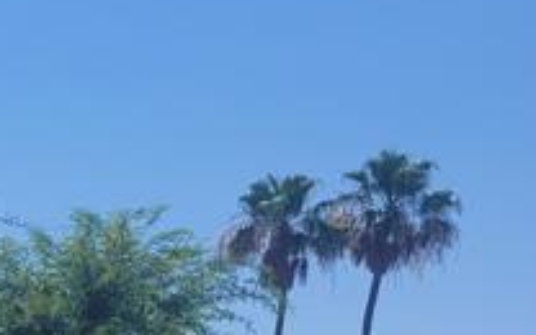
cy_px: 624
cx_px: -673
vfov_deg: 9.2
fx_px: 1987
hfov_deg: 12.6
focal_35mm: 136
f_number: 1.8
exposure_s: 1/3483
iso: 40
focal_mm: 5.4
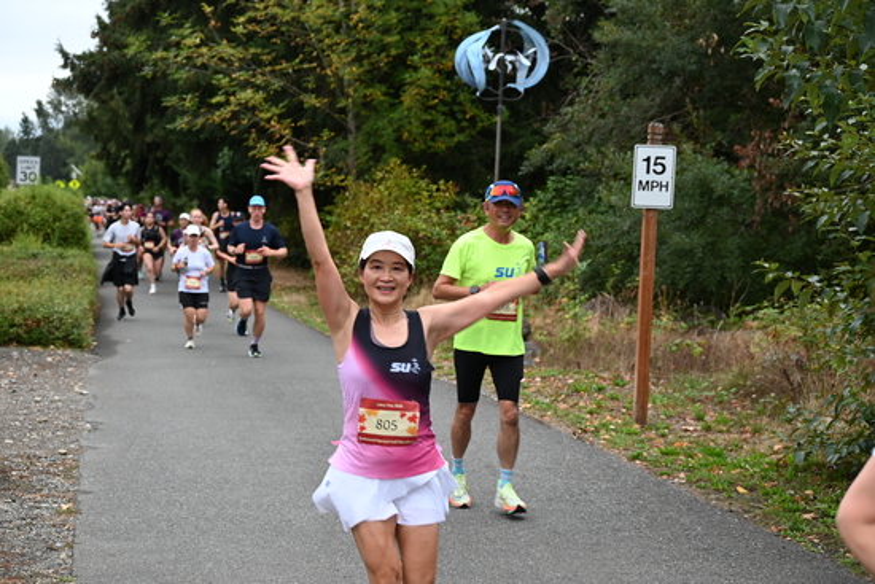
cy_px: 292
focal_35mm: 70
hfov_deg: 28.8
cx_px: 438
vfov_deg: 19.5
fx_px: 1702
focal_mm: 70
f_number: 6
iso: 500
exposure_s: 1/125
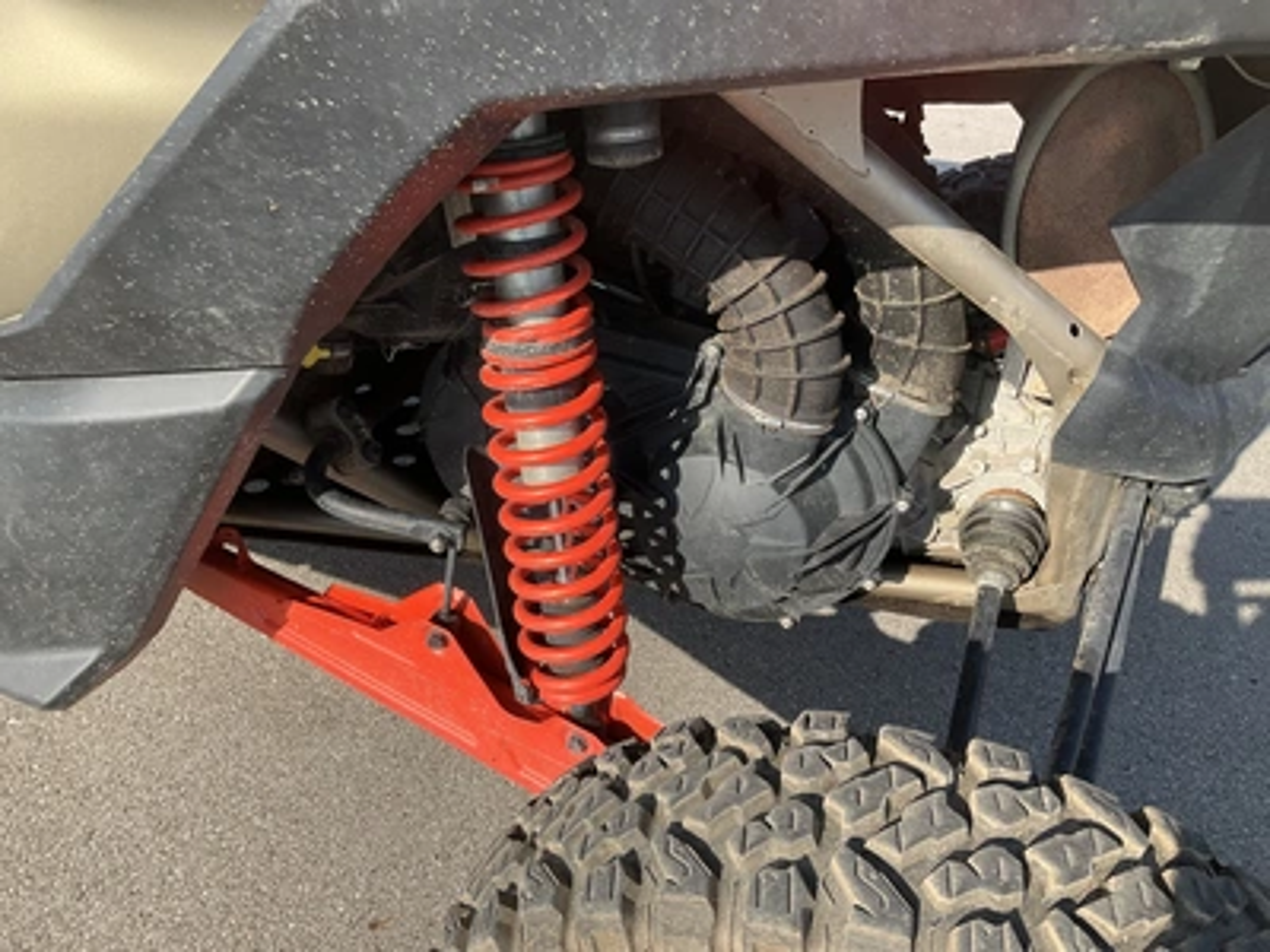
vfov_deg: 48.2
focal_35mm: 29
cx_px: 635
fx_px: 1064
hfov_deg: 61.7
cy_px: 476
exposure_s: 1/816
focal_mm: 3
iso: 25
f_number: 1.8
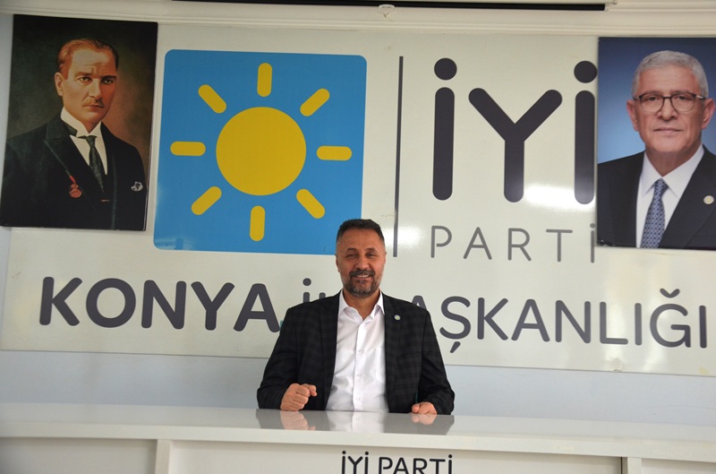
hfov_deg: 43.7
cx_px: 358
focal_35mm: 45
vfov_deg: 29.7
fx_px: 893
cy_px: 237
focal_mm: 30
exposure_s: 1/60
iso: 640
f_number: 4.2
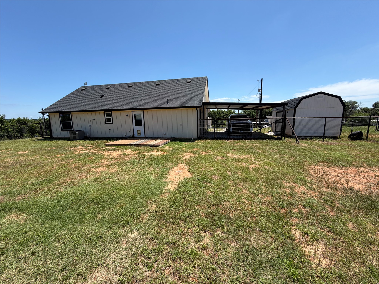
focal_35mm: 14
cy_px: 142
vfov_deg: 85.7
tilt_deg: -9.1
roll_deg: +1.1
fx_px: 153
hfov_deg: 102.1
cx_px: 190
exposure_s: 1/770
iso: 20
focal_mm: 2.22
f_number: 2.2
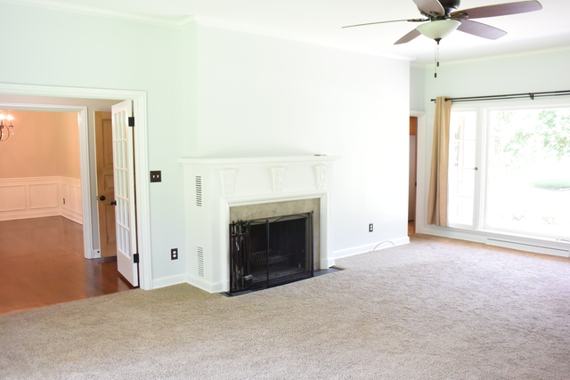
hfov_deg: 61.9
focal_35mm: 30
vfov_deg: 43.6
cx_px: 285
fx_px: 475
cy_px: 190
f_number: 3.8
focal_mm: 11.2
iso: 1600
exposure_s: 1/60
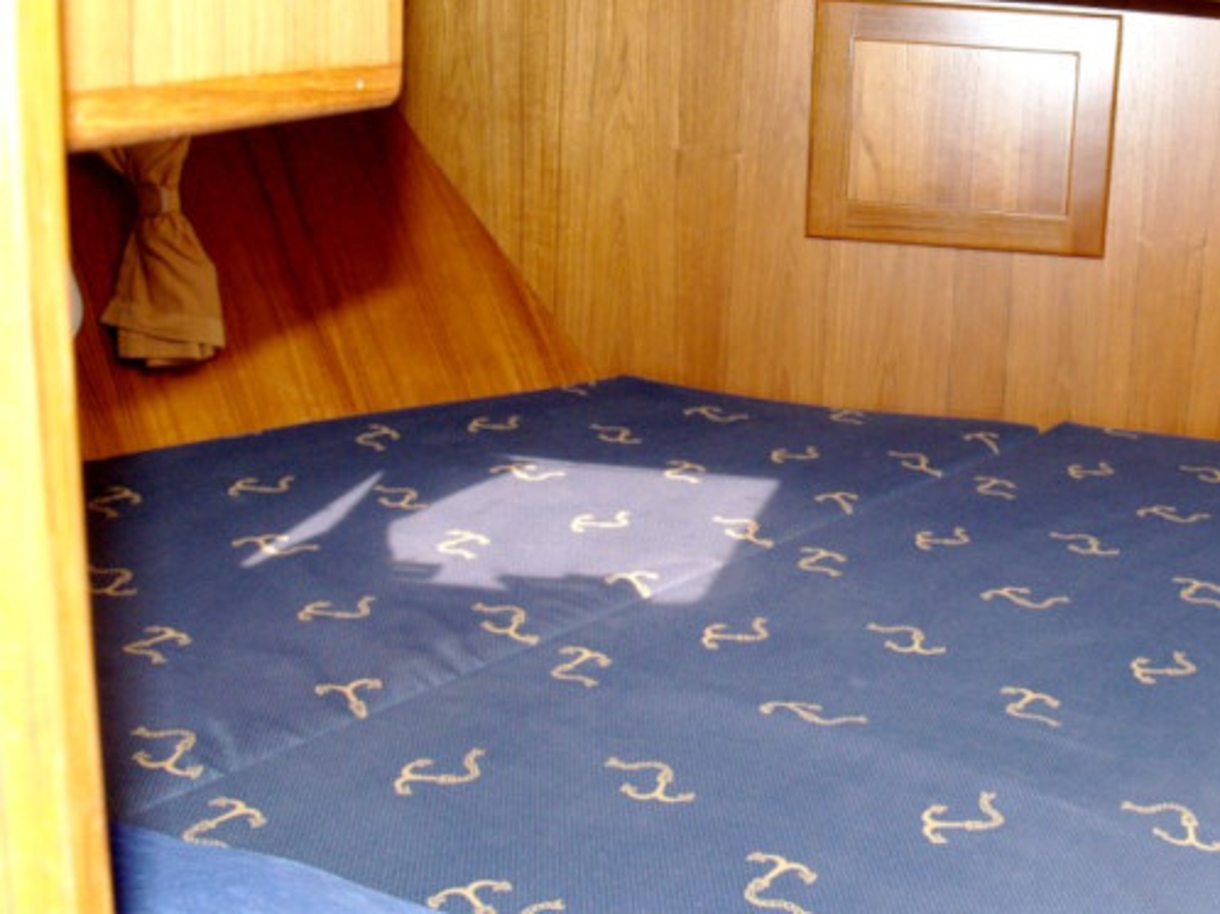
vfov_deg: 32.0
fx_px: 1585
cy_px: 336
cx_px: 960
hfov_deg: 40.5
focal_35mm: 45
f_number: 6.3
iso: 400
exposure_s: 1/30
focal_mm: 14
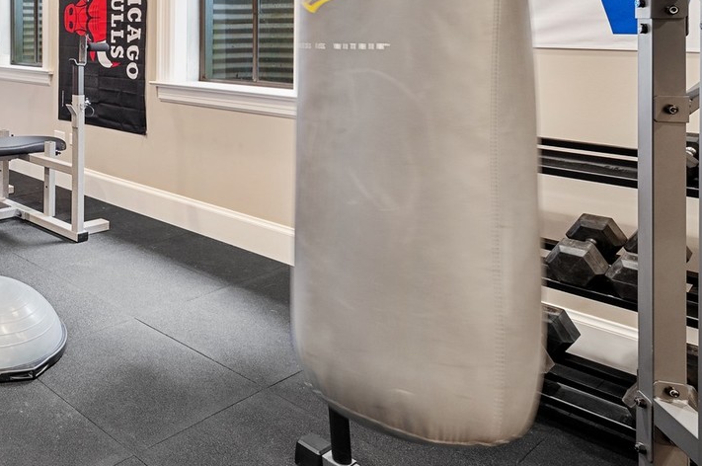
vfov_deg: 37.9
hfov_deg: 48.8
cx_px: 8
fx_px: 623
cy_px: 36
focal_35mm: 32
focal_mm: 14
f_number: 8
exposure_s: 15
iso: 200
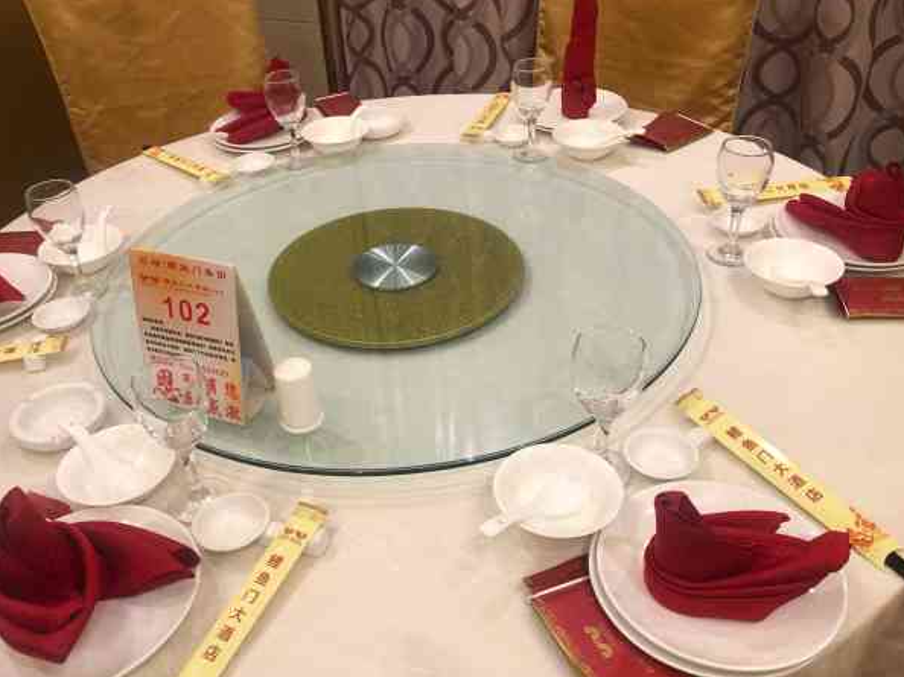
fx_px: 861
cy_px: 337
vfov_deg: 42.9
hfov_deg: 55.3
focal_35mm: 33
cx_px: 408
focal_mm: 3.99
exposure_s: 1/17
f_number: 1.8
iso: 40
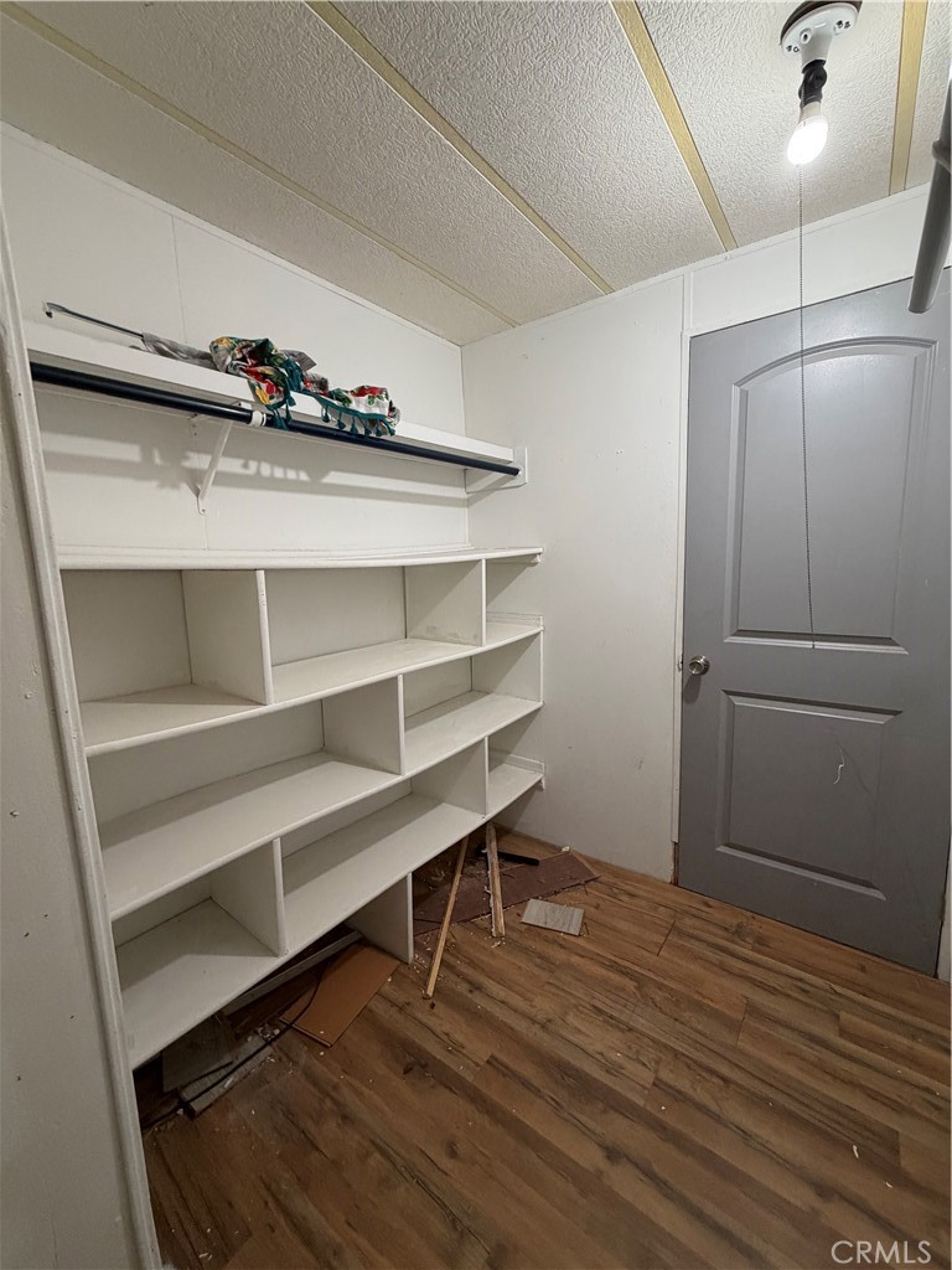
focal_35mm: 14
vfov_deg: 102.1
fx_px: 513
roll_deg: +2.1
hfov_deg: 85.7
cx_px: 476
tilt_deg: -6.8
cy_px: 635
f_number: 2.2
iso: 250
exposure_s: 1/60
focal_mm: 2.22
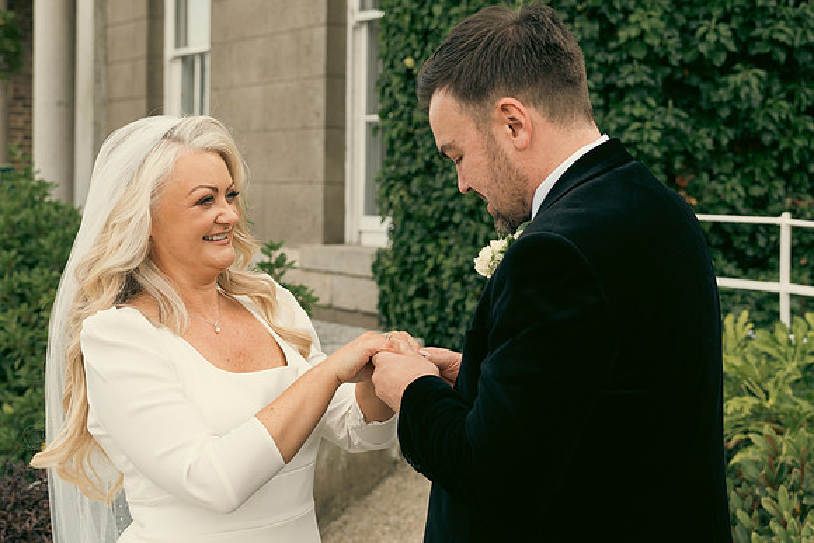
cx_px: 407
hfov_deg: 33.4
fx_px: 1357
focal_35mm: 60
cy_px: 272
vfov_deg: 22.6
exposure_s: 1/400
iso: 125
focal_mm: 40
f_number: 3.5
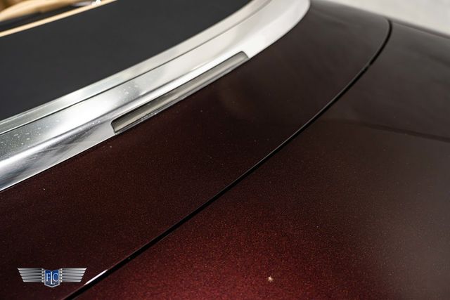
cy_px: 150
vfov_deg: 31.2
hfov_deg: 45.4
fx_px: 538
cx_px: 225
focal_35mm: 43
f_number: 4
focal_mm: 43
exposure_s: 1/80
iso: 1250
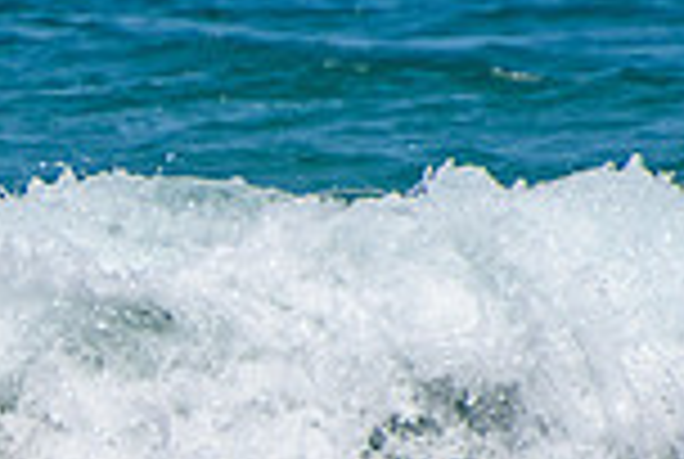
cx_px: -153
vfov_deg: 0.6
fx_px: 43481
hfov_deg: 0.9
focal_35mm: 2284
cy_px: 506
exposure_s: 1/2000
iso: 250
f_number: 5.6
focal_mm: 400
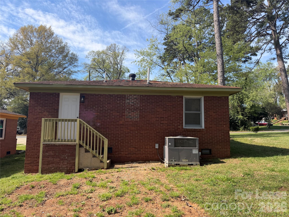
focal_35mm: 24
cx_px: 144
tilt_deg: +5.7
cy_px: 108
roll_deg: -1.0
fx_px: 200
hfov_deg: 71.6
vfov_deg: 56.8
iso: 100
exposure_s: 1/2299
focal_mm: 6.76
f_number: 1.78
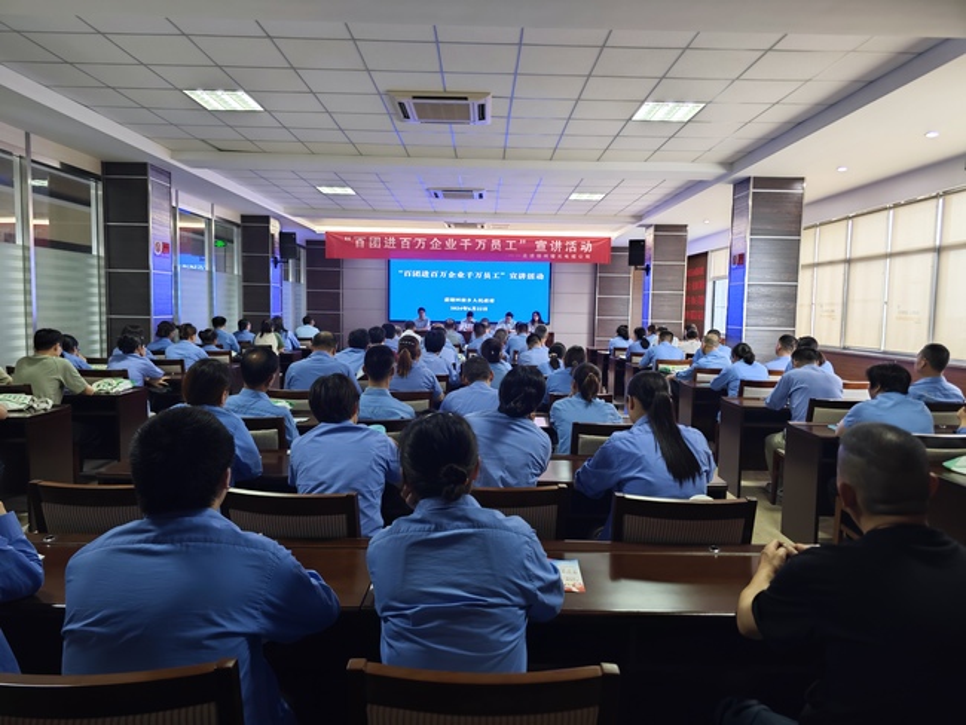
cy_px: 362
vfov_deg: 58.9
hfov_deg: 73.9
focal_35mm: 23
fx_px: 642
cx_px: 483
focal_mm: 8.7
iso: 640
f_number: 1.9
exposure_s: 1/33.3
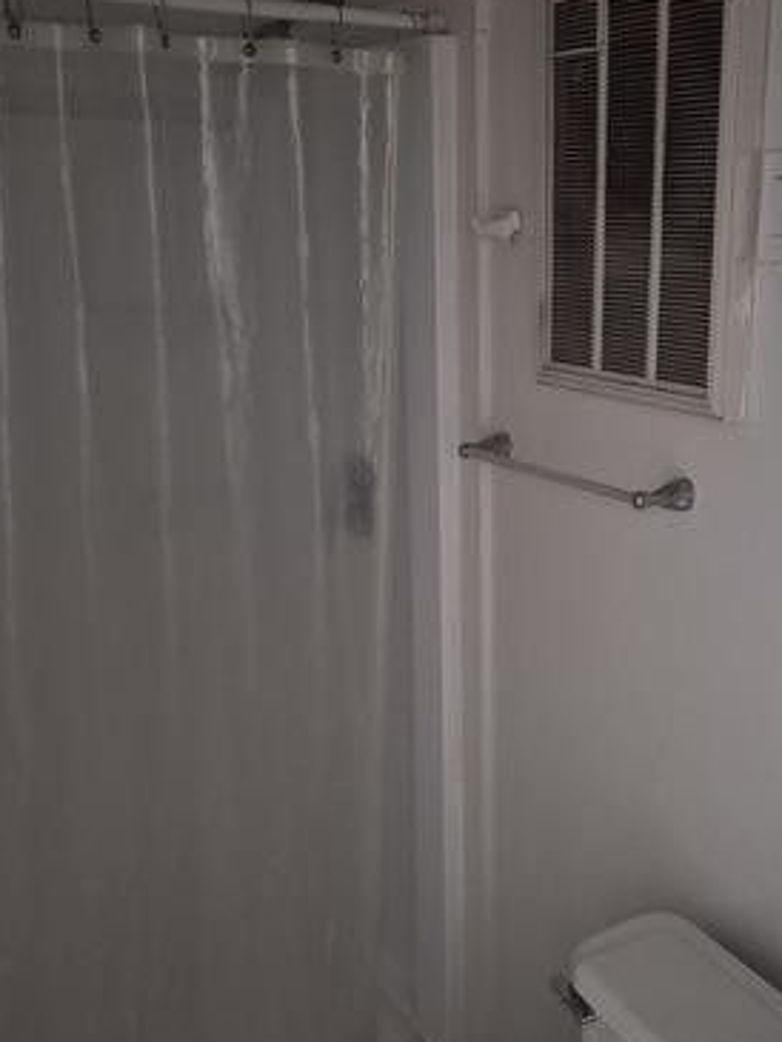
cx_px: 588
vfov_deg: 44.7
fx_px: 1264
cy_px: 592
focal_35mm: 42
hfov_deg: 33.7
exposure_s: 1/40
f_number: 1.8
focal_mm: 5.4
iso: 1600
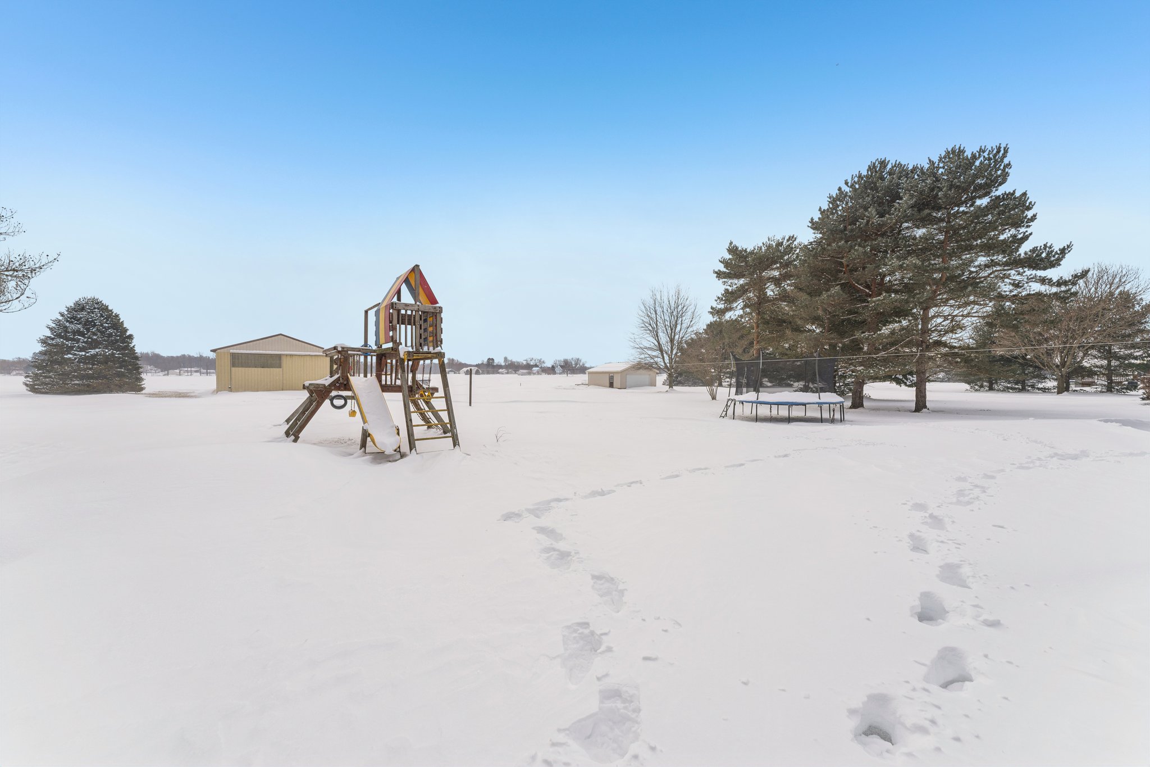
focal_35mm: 14
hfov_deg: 104.3
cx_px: 575
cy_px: 384
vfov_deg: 81.2
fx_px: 447
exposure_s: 1/1000
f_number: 8
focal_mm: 14
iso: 200
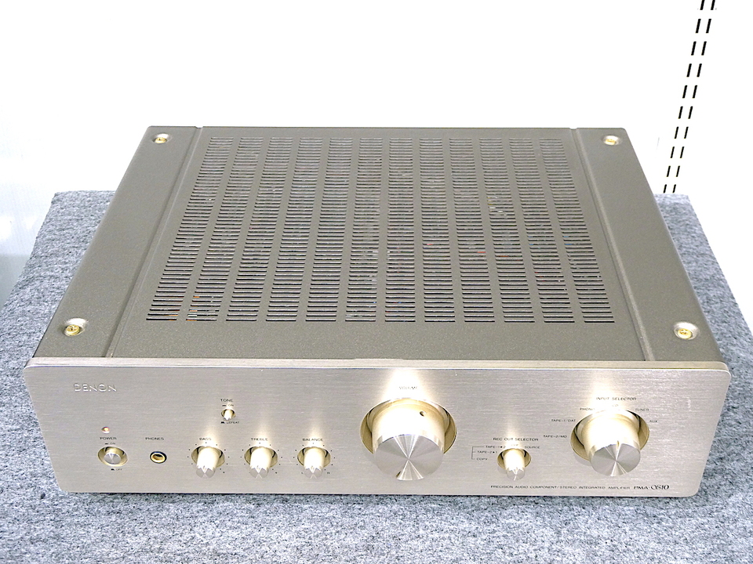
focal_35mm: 40
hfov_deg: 46.8
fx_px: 870
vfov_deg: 36.0
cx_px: 376
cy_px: 282
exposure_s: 1/8
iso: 200
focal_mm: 7.2
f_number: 3.8
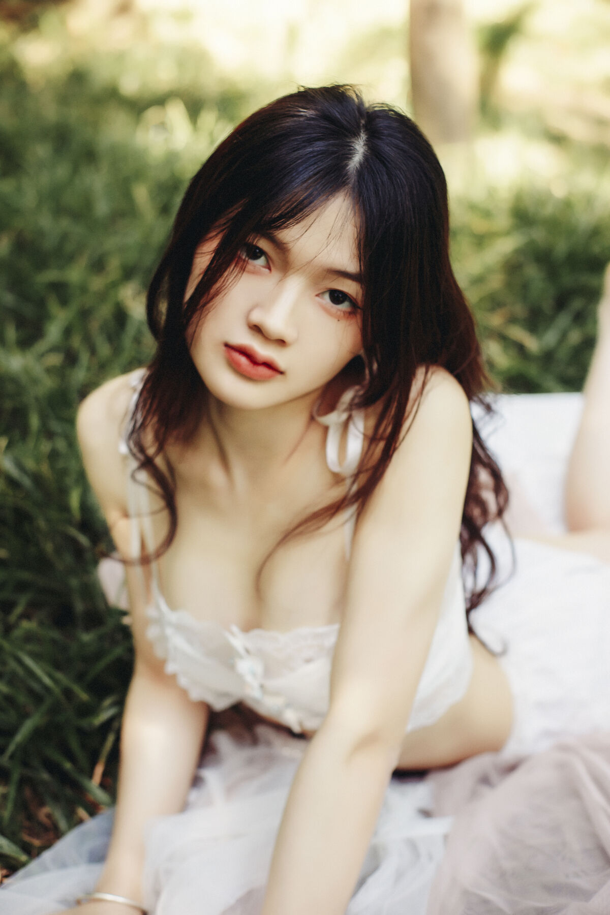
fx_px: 1271
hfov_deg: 27.0
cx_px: 305
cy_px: 458
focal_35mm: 50
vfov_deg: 39.6
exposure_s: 1/100
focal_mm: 50
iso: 100
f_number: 2.8
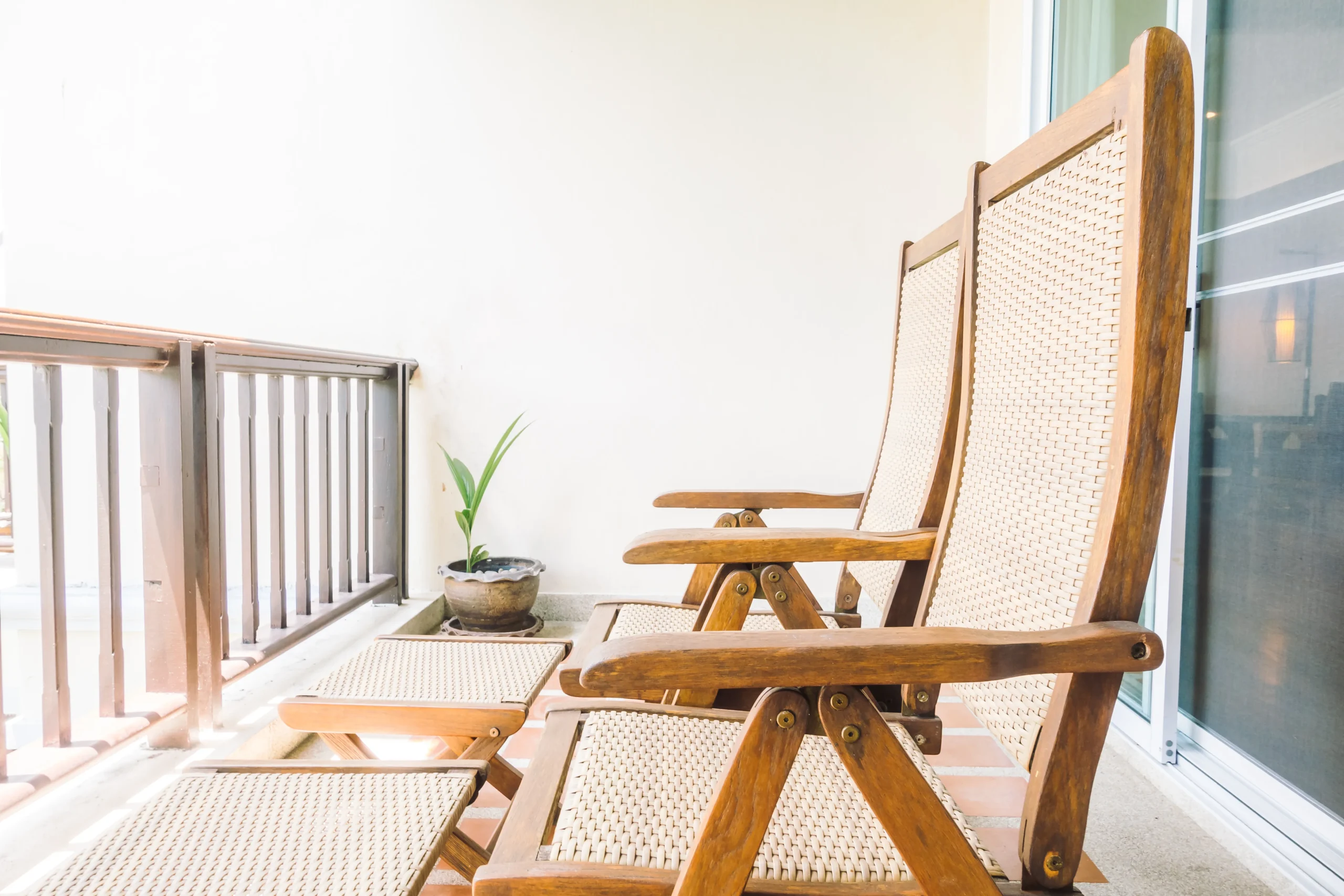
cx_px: 672
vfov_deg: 53.1
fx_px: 896
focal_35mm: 24
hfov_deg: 73.7
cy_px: 448
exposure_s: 1/30
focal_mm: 8.8
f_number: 5.6
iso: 125
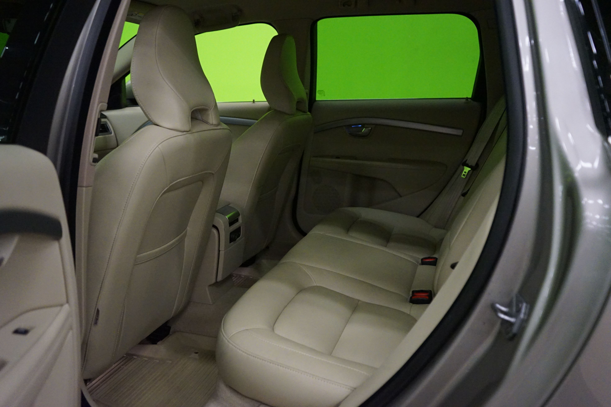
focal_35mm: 31
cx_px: 306
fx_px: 526
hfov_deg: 60.3
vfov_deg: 42.3
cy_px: 204
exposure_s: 1/125
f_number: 3.5
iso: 6400
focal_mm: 31
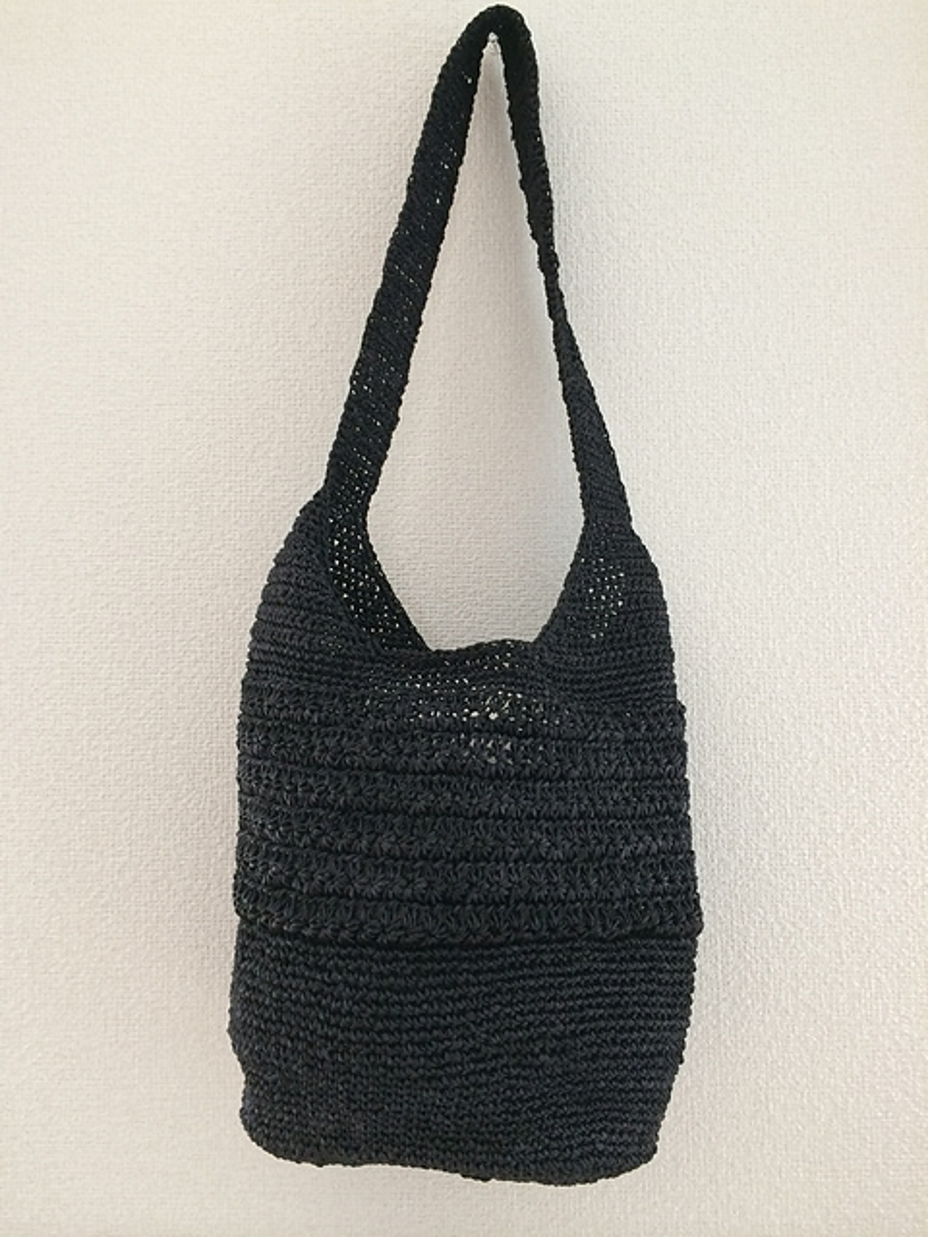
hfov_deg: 46.8
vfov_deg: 60.0
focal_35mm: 30
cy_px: 618
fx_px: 1072
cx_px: 464
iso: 50
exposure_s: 1/30
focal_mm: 4.12
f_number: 2.2
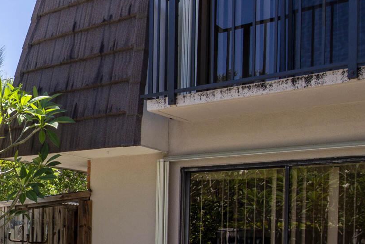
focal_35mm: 55
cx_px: -97
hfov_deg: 29.8
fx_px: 558
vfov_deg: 23.8
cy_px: 230
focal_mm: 15
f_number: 8
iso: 100
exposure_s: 1/160
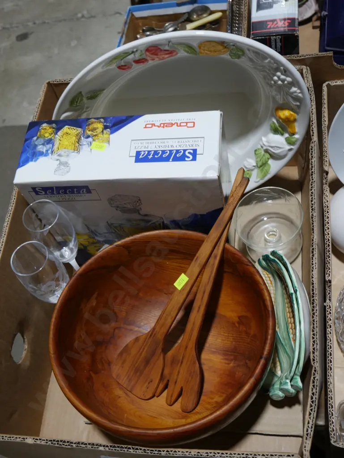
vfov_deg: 46.8
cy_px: 229
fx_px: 530
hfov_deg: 36.0
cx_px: 172
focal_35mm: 40
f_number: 4.5
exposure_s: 1/80
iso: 200
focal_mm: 20
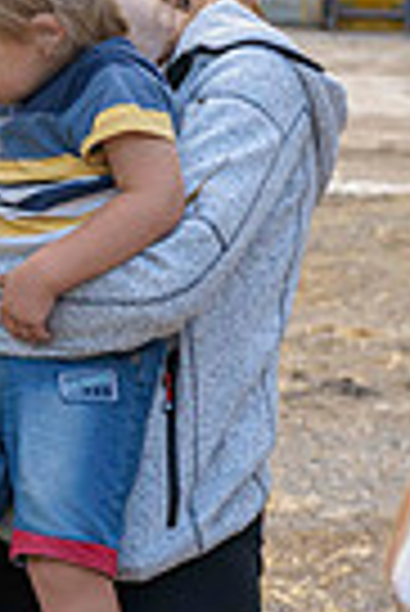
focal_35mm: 198
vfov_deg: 10.4
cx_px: -239
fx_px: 3374
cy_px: 392
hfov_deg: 6.8
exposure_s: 1/125
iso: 800
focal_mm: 60
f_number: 5.6
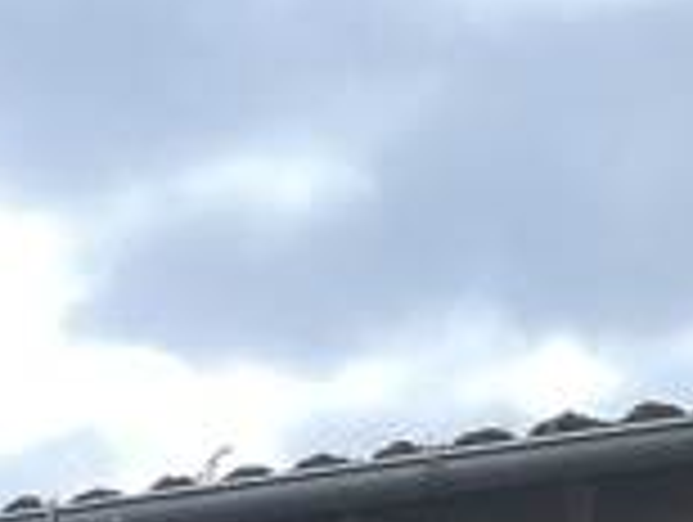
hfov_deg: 12.7
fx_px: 2707
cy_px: 1336
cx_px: -698
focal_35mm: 135
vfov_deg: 9.5
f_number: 1.6
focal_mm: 5.1
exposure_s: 1/672
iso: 50
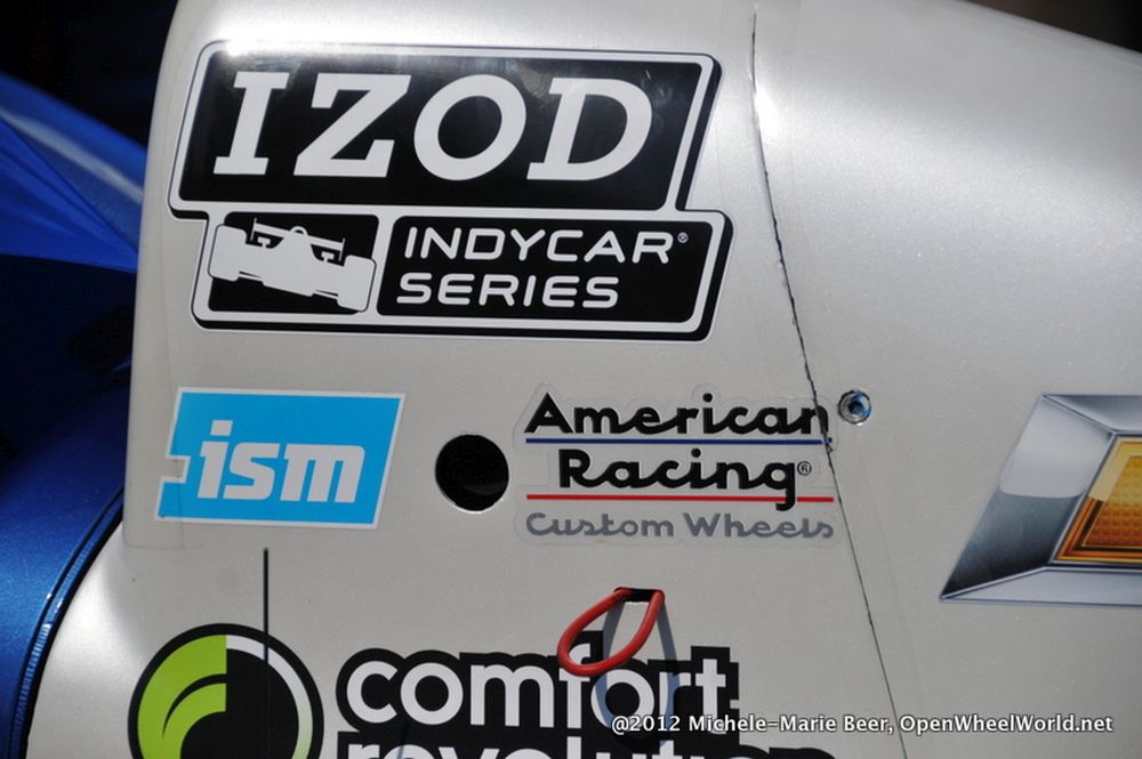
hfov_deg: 11.4
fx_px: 5705
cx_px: 571
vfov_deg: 7.6
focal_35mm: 180
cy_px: 380
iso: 450
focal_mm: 120
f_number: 5.3
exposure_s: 1/8000
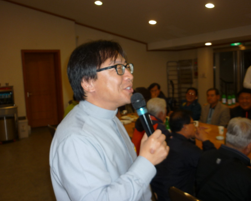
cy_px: 99
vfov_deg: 42.2
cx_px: 128
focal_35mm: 35
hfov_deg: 51.5
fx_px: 260
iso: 80
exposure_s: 1/30
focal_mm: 5.5
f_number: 2.8
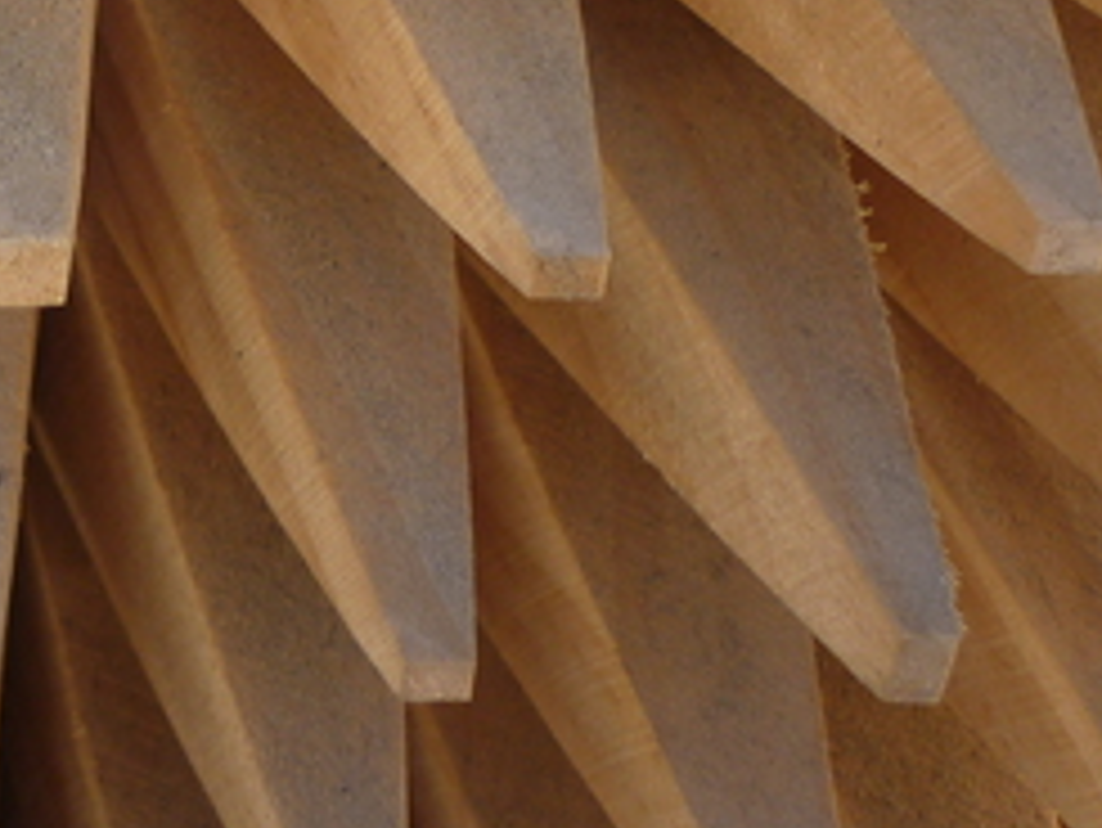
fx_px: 2835
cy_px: -142
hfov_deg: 20.6
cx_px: -207
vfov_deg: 16.0
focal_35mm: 89
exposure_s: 1/250
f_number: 2.8
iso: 80
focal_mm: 5.5
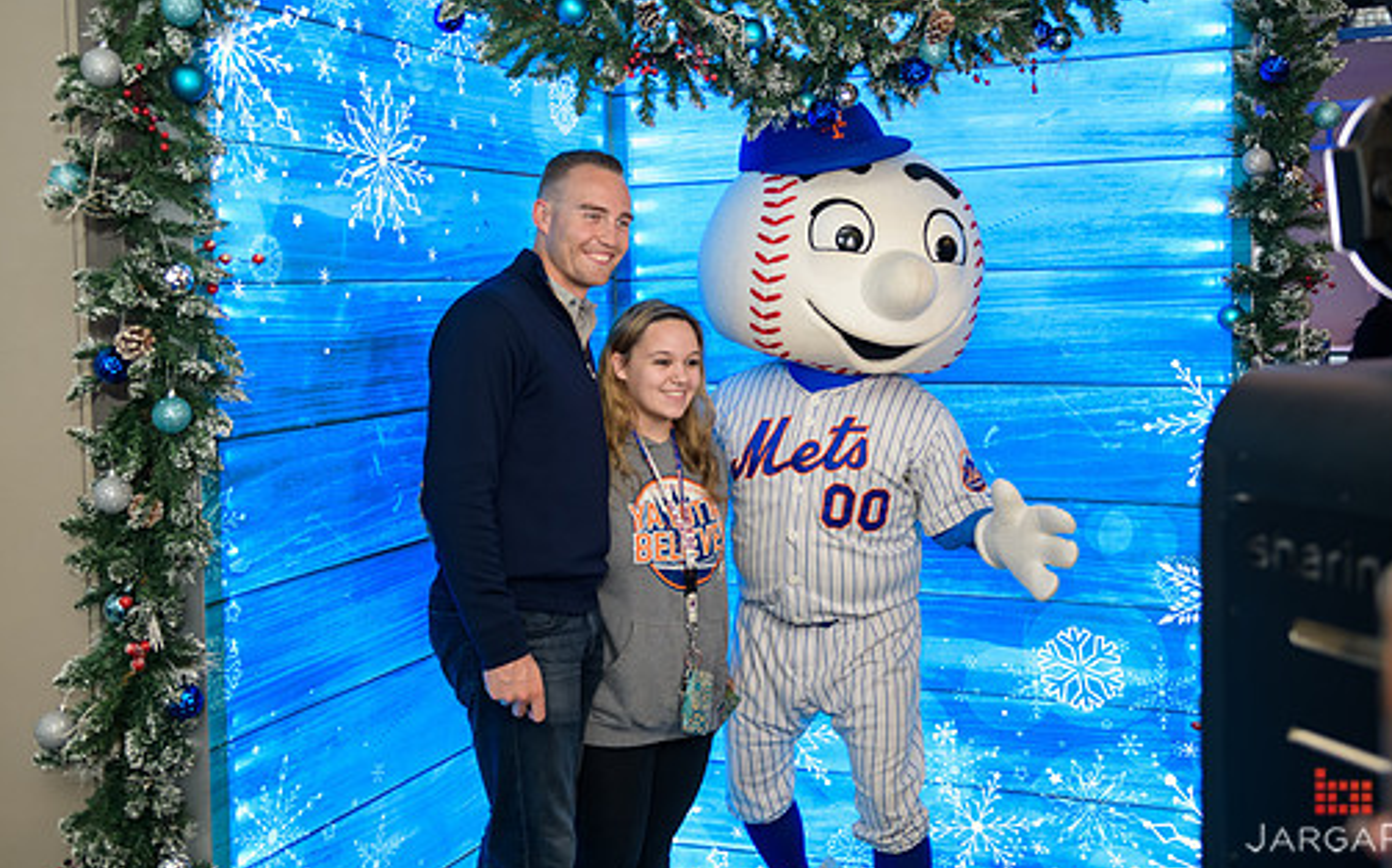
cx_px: 708
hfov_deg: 49.3
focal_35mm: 40
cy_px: 377
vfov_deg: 31.9
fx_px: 1517
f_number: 3.2
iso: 400
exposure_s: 1/125
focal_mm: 34
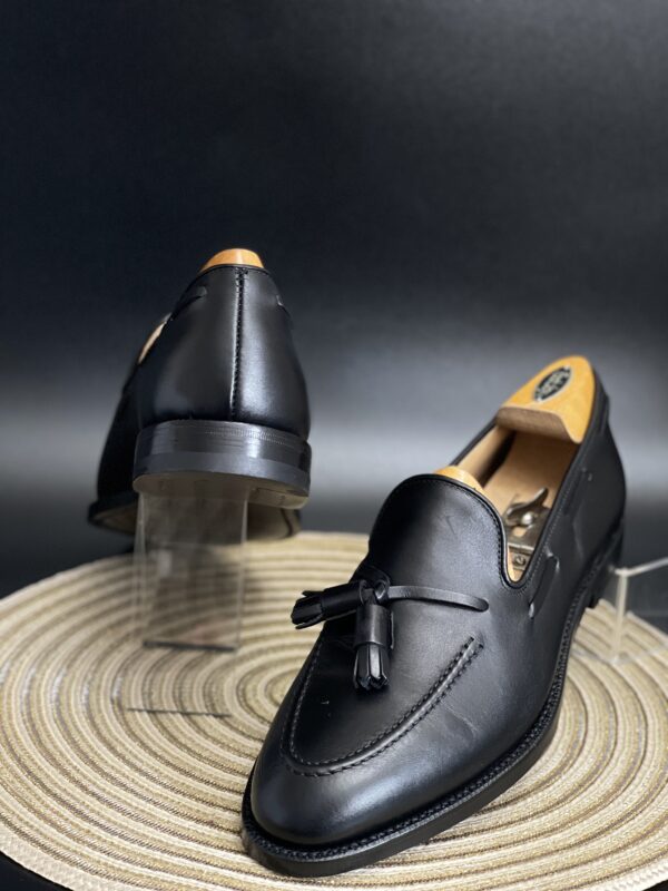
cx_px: 334
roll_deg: -3.1
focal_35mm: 64
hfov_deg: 22.9
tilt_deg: -17.6
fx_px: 1647
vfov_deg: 30.3
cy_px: 446
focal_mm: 7.5
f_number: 2.2
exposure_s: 1/70
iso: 250
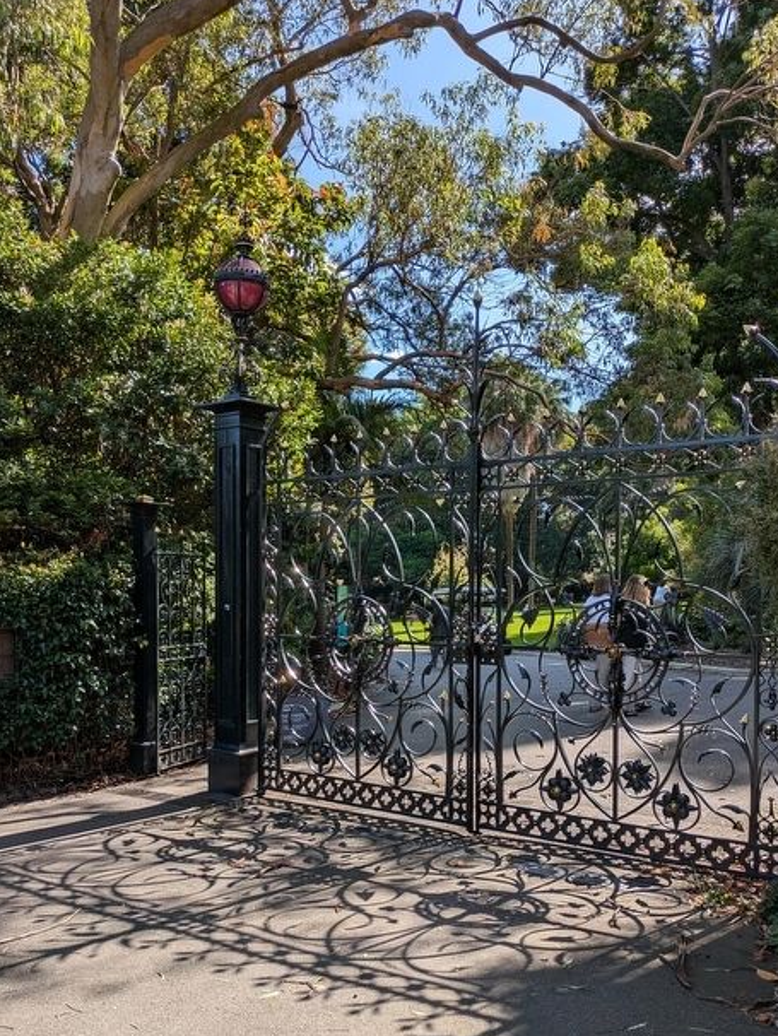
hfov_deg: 42.9
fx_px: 988
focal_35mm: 33
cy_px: 641
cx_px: 343
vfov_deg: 54.8
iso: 45
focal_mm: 5.43
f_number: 1.89
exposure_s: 1/1110
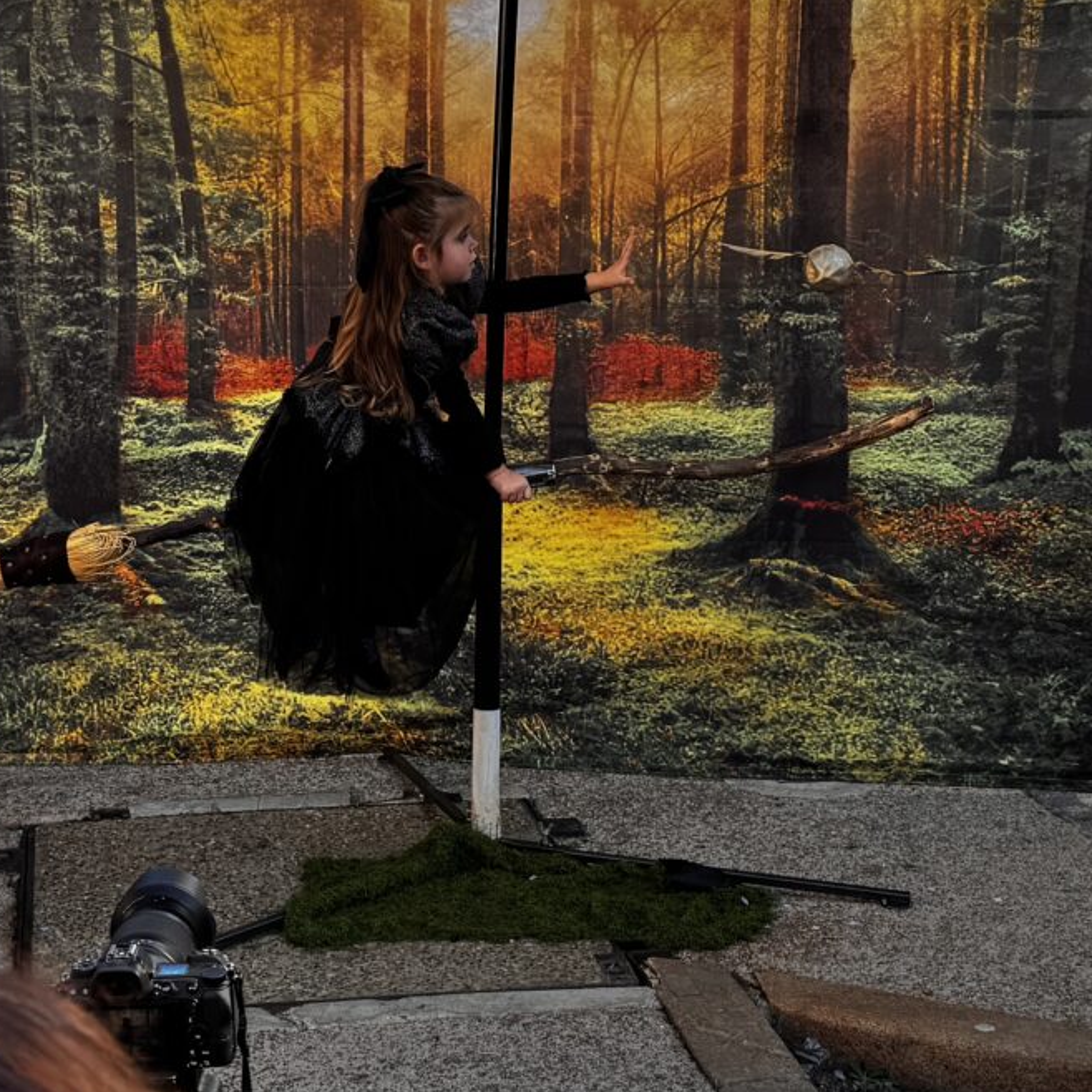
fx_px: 2356
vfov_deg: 26.0
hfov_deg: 26.0
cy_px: 368
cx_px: 428
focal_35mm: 66
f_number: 1.78
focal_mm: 6.76
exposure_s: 1/1215
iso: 80
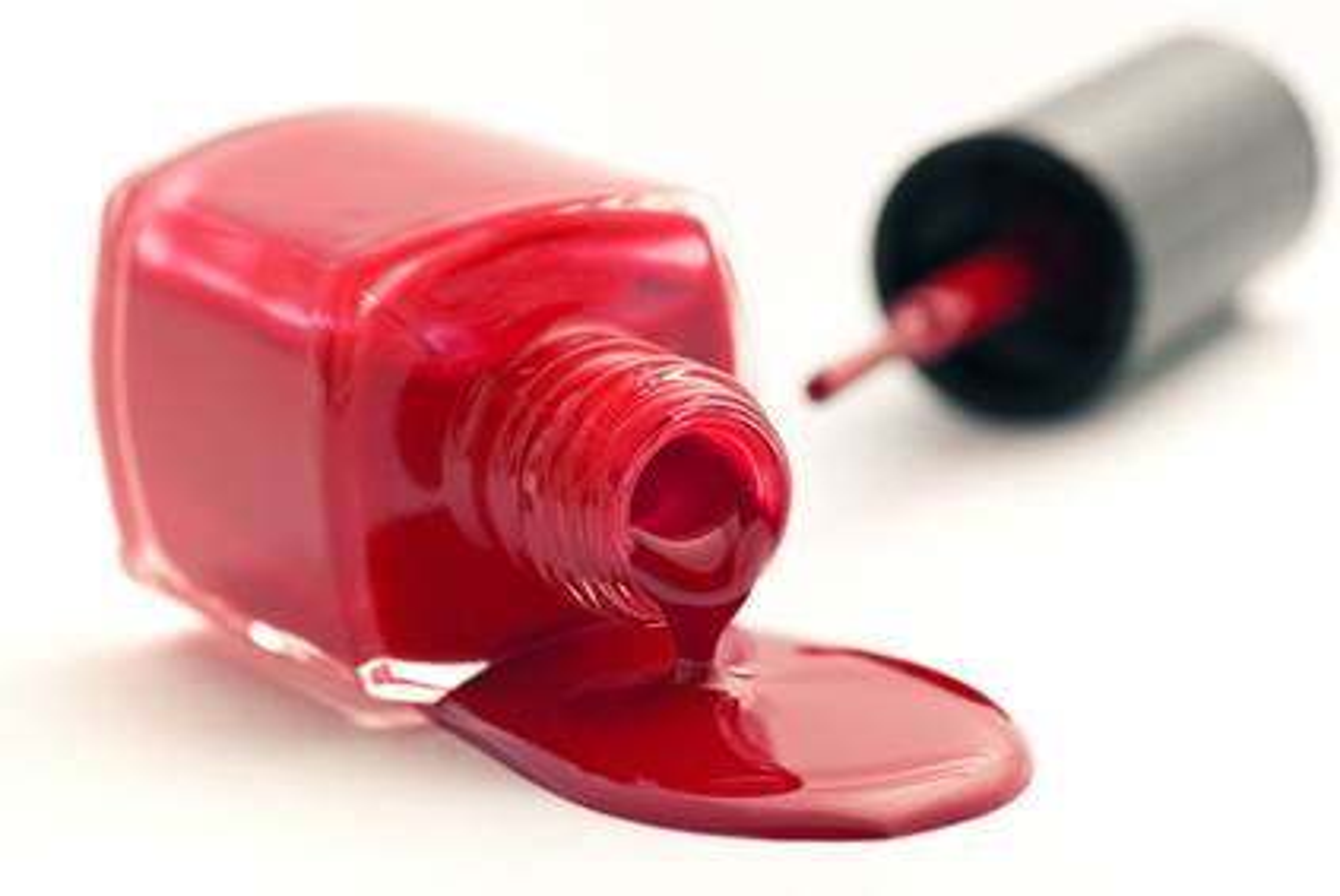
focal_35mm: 150
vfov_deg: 9.2
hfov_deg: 13.7
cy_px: 448
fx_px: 5589
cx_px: 670
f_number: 9.5
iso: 140
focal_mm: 100
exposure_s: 1
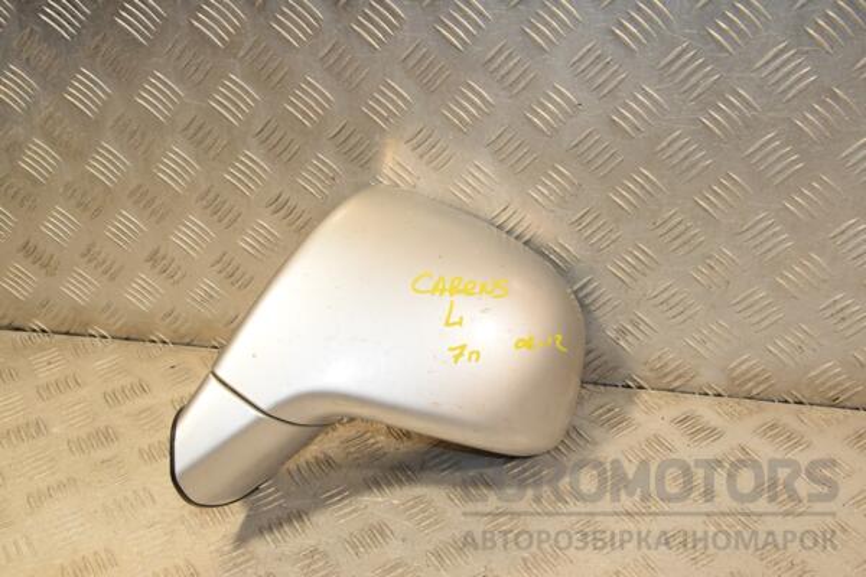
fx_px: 1155
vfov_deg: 28.1
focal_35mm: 48
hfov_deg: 41.1
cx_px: 433
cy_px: 288
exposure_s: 1/200
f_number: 7.1
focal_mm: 32
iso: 800
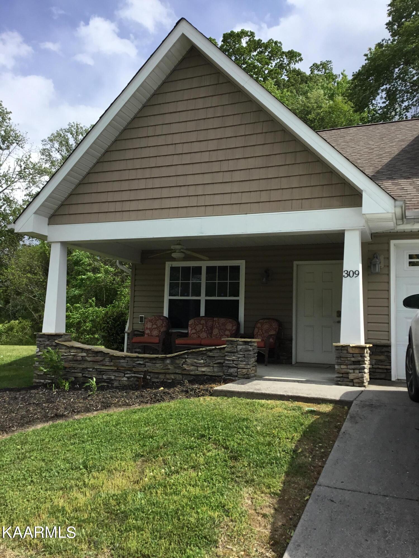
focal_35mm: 31
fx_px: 500
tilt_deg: +4.7
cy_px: 279
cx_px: 210
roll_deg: -0.9
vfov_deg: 58.4
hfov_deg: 45.4
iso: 25
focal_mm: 3.3
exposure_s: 1/1217
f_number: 2.4
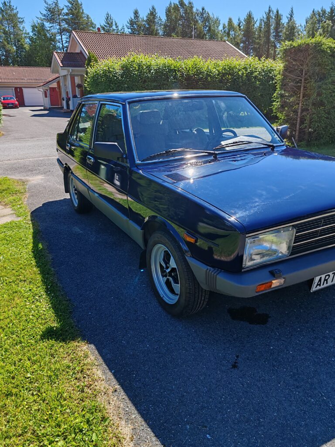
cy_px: 224
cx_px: 168
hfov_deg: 51.4
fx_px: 348
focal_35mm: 27
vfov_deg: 65.3
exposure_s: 1/510
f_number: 1.9
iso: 50
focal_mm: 6.12
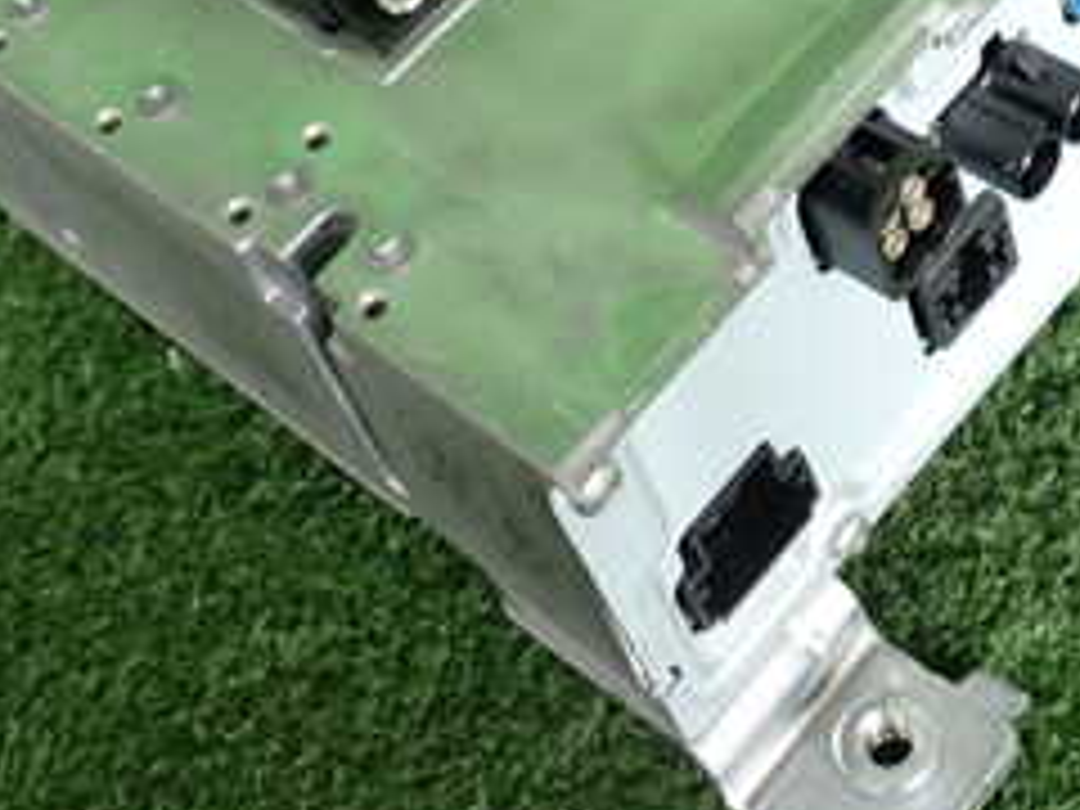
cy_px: 18
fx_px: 2340
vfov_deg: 19.1
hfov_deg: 25.8
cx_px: 752
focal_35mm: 75
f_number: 2.3
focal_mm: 5.4
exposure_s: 1/40
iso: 200
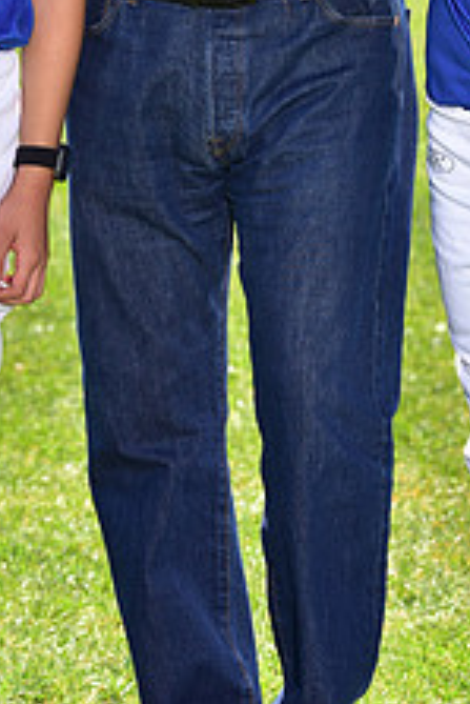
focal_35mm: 260
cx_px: 235
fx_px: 5083
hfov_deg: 5.3
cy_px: -208
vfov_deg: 7.8
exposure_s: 1/200
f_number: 5.6
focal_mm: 100
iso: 100
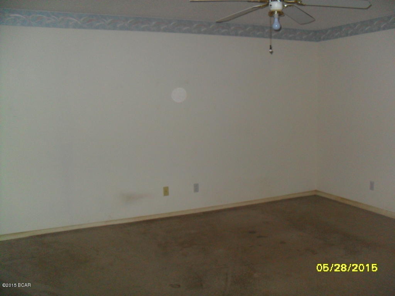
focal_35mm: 35
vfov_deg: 40.7
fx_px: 399
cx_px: 198
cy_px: 148
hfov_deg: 52.6
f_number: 3
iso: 200
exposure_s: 1/45
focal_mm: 6.3
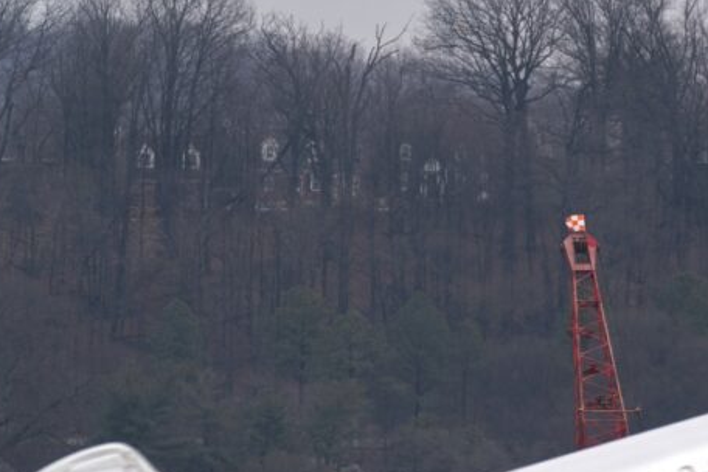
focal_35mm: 1888
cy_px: 490
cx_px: 772
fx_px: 37128
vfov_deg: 0.7
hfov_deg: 1.1
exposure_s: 1/500
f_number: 5.6
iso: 250
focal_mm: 840
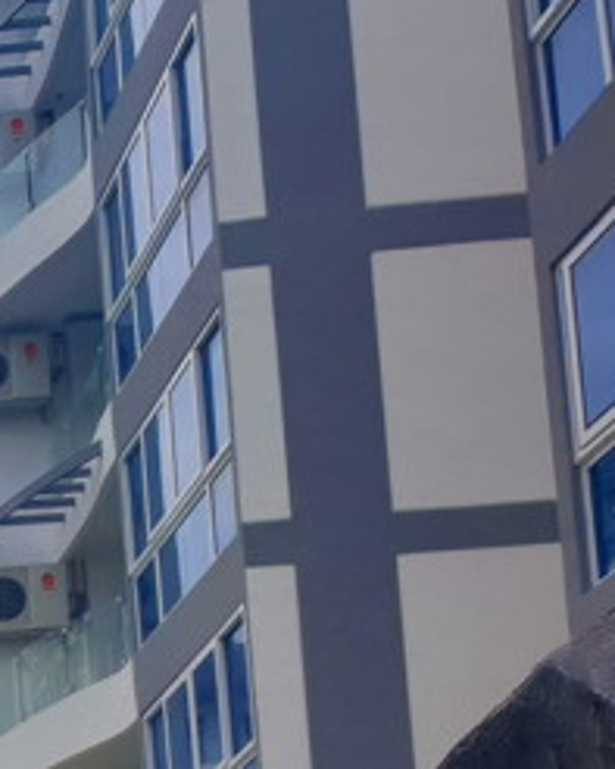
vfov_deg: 17.3
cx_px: -866
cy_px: 1082
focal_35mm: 102
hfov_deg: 12.1
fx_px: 2319
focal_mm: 4.3
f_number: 2.4
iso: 50
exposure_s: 1/1927
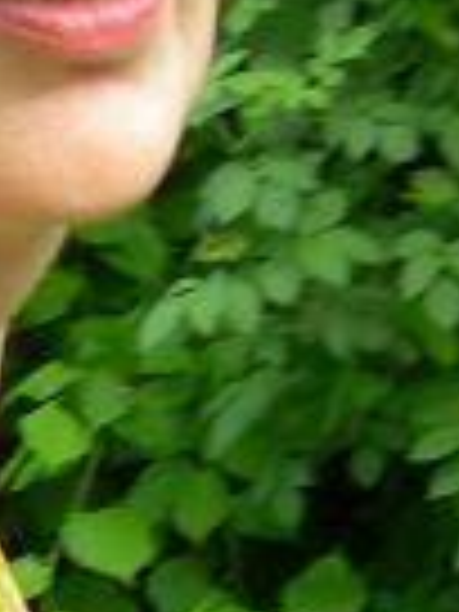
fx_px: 4225
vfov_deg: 8.2
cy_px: 826
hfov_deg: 6.1
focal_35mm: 239
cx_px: -297
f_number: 2.8
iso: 50
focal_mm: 7.8
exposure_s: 1/106
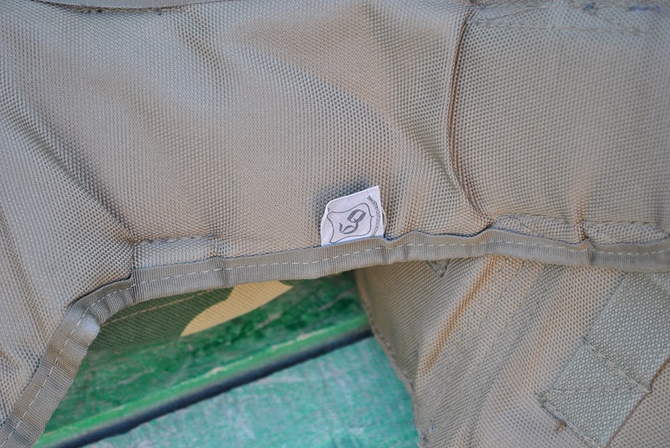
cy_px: 224
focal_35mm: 82
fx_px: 1537
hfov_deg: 24.6
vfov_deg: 16.6
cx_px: 335
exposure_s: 1/30
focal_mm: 55
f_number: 5.6
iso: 360
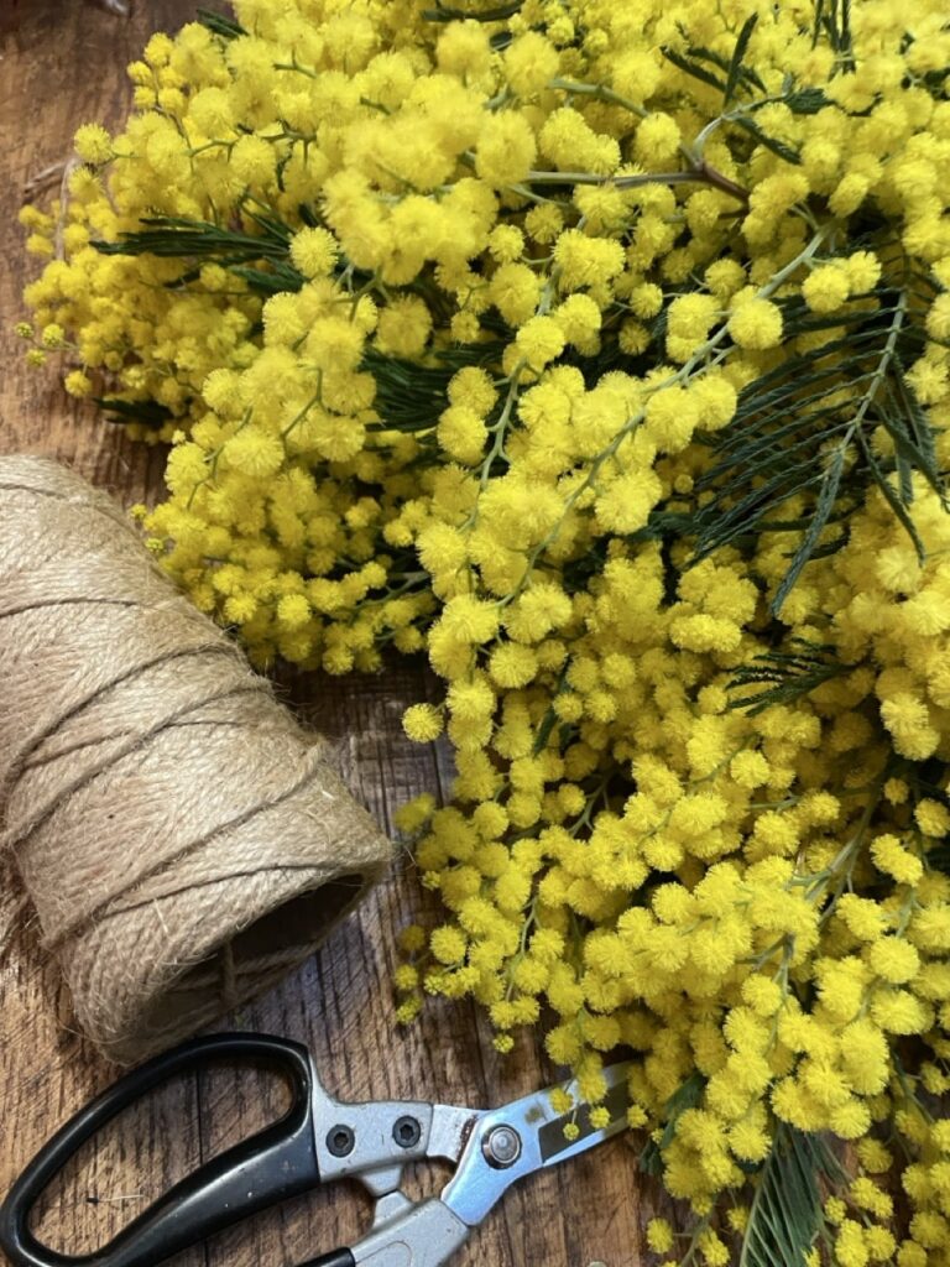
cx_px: 475
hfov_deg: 53.1
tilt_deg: -60.4
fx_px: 951
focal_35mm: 26
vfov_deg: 67.3
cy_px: 634
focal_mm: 4.2
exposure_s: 1/50
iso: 250
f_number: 1.6
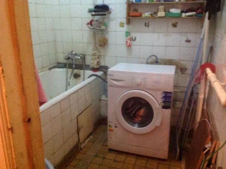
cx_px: 113
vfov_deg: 40.6
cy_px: 84
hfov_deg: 52.7
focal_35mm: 35
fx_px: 228
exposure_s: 1/15
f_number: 2.4
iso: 800
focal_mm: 4.28
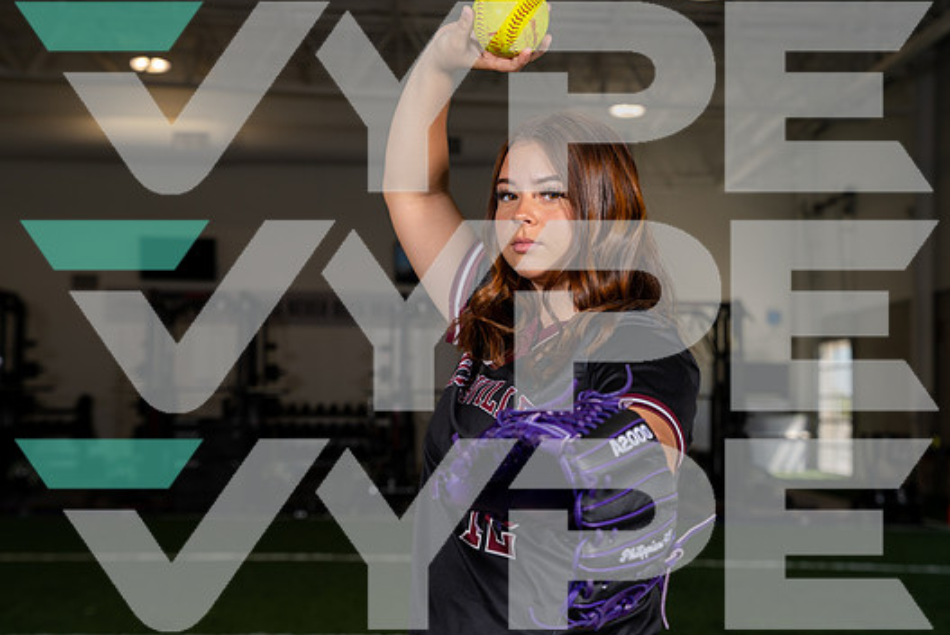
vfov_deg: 20.6
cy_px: 317
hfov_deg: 30.5
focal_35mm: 66
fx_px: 1743
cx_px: 480
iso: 200
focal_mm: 60
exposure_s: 1/200
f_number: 5.6
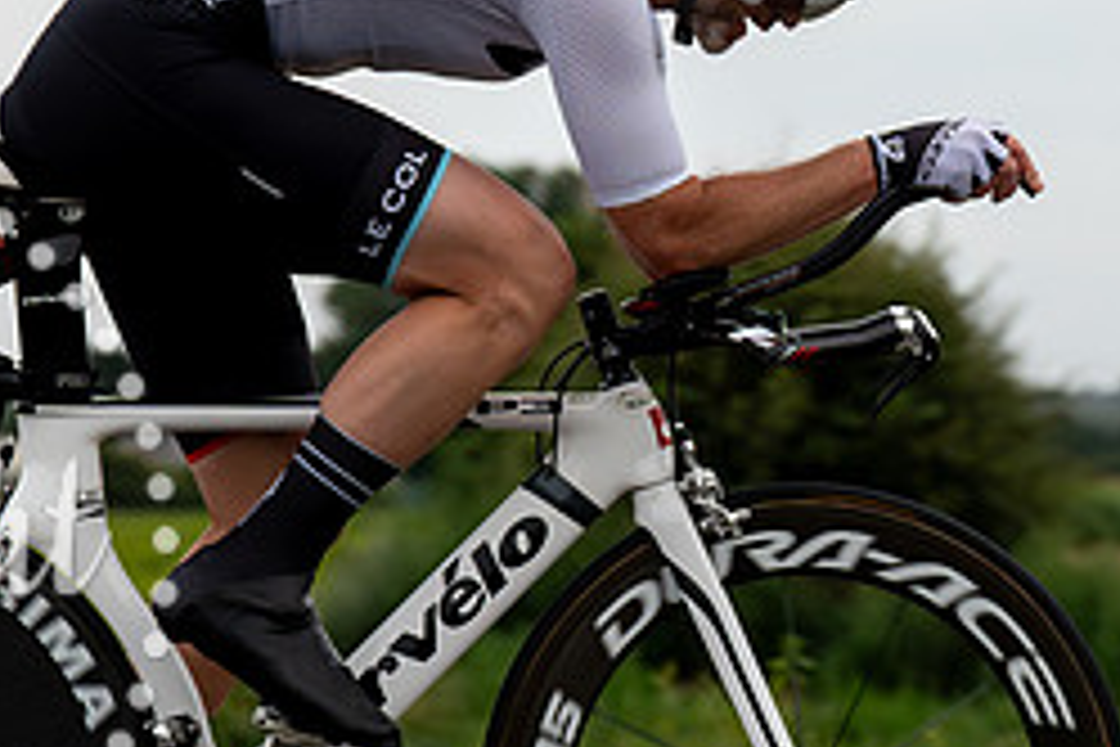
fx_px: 7217
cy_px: -36
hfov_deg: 8.9
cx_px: 607
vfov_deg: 5.9
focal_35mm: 232
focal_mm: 70
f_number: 3.5
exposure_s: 1/800
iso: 1600
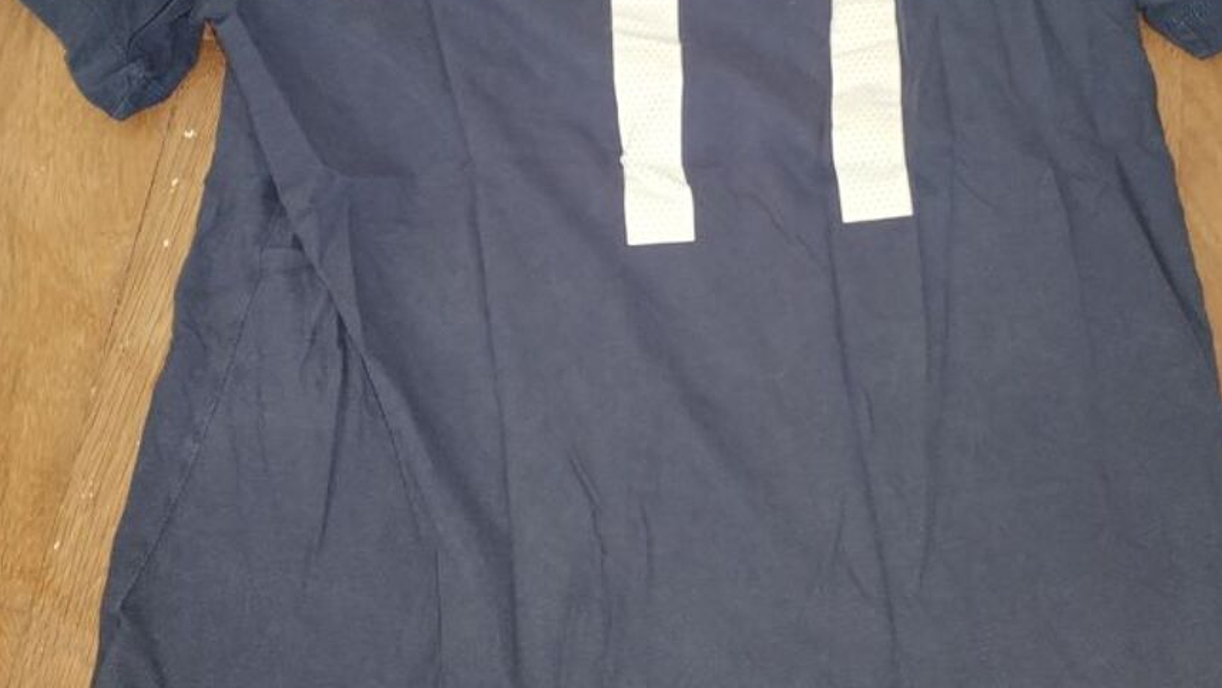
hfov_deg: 46.3
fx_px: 1426
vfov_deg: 26.9
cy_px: 224
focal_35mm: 44
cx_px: 675
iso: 811
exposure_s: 1/18.3
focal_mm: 4.75
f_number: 1.8
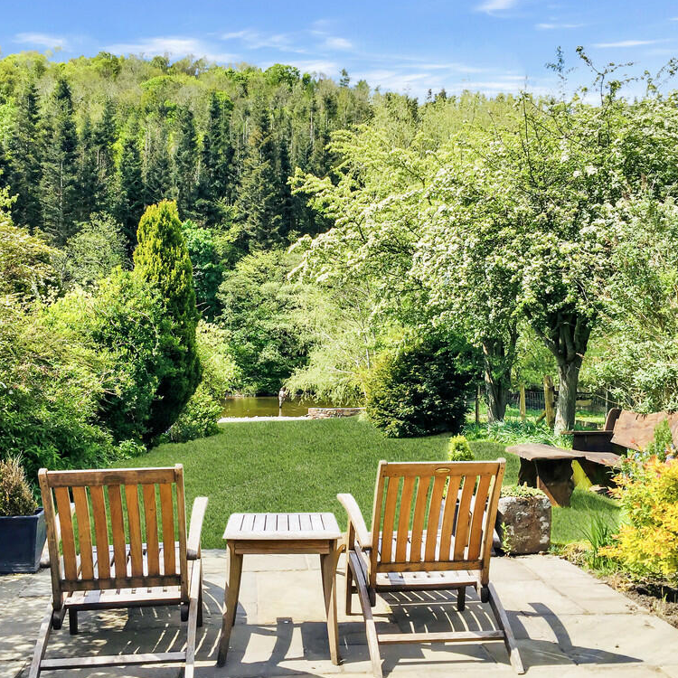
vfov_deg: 47.2
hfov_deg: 47.2
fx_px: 776
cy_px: 342
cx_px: 323
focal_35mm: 35
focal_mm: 4.15
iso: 32
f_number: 2.2
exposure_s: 1/1319
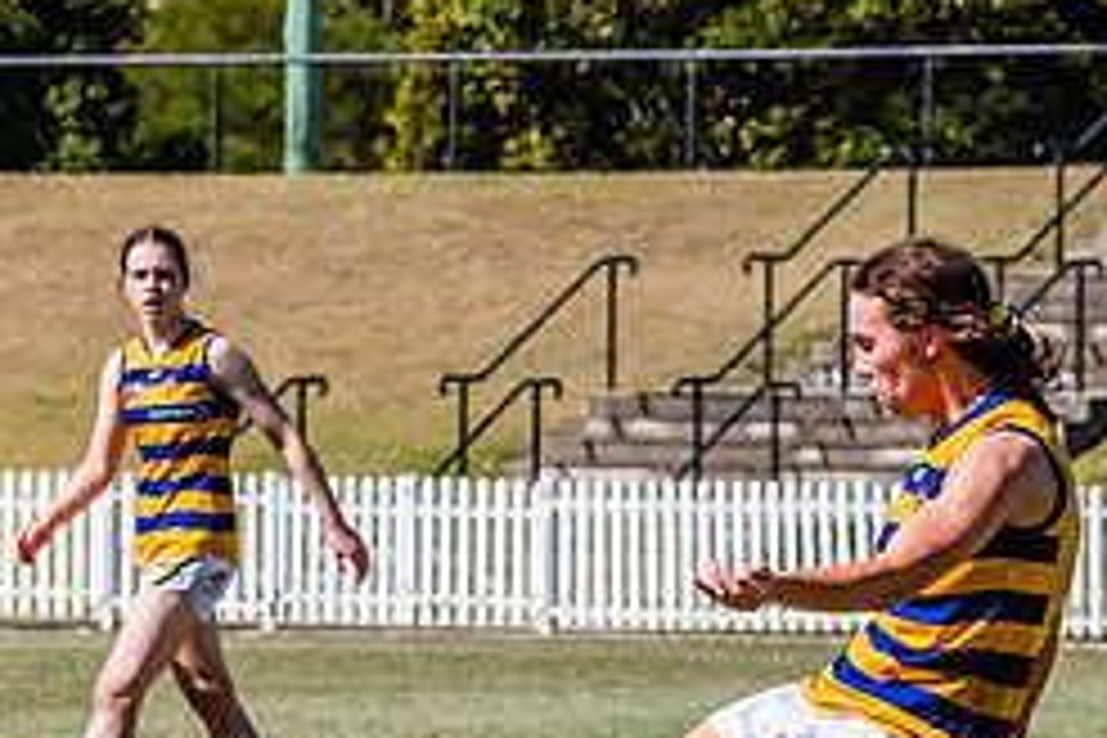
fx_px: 18080
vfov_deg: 2.3
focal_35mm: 588
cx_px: 646
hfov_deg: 3.5
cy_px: 747
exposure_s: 1/1600
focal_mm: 170
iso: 800
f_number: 11
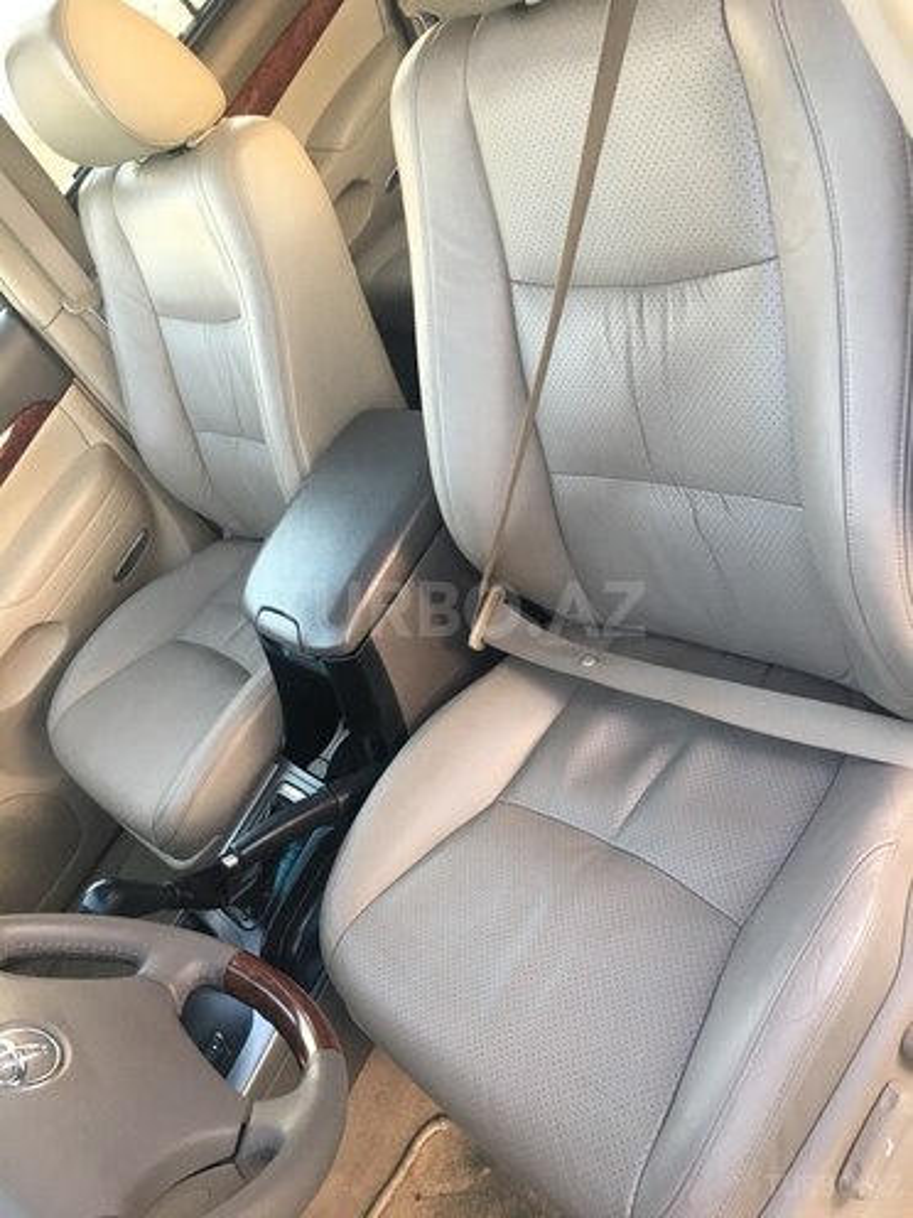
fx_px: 1020
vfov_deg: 61.7
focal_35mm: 29
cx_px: 456
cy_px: 609
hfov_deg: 48.2
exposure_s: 1/33
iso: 40
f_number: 2.2
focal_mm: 4.15
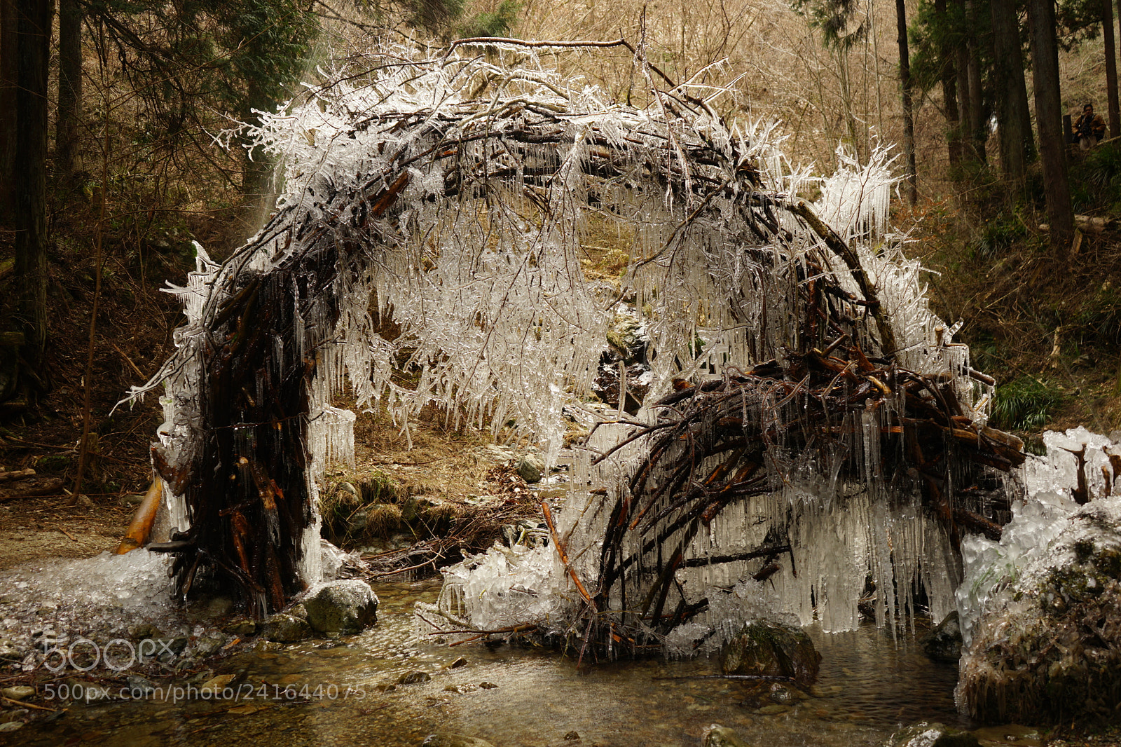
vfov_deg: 40.0
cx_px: 560
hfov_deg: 57.2
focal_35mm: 33
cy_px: 374
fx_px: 1027
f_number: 4
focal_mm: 33
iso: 125
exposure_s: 1/15
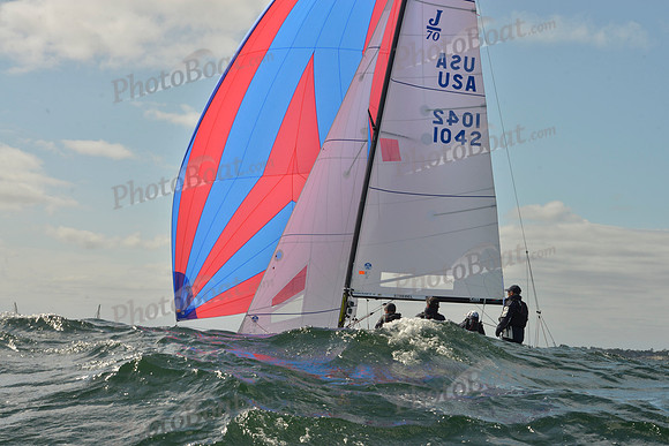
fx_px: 1301
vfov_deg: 19.5
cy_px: 223
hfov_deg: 28.8
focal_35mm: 70
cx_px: 334
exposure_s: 1/1000
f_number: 14
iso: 400
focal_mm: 70
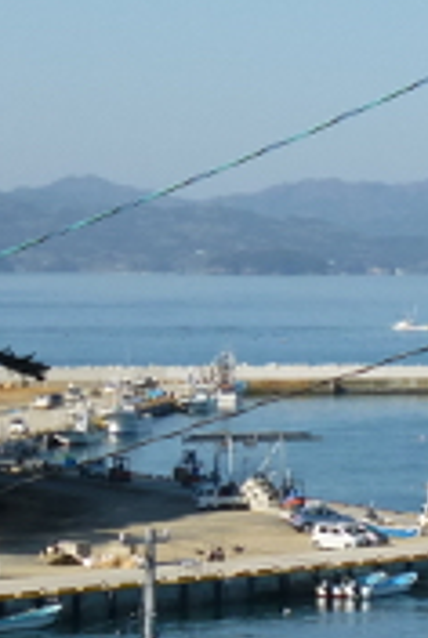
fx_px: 4156
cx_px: 533
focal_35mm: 234
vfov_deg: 8.8
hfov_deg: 5.9
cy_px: 420
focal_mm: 10.6
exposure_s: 1/800
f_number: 4.5
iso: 100
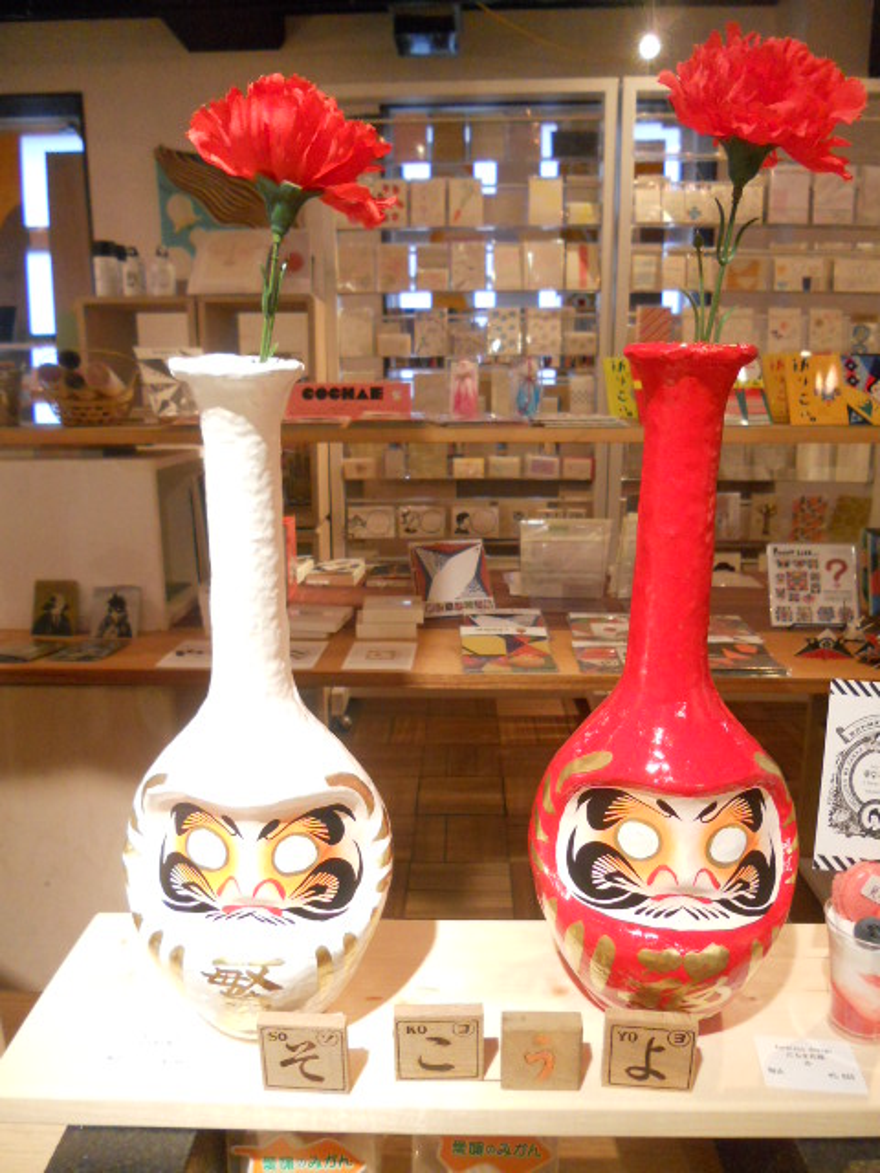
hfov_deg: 51.4
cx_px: 440
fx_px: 915
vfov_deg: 65.3
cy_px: 586
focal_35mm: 27
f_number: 3.2
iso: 400
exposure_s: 1/25
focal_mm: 4.9
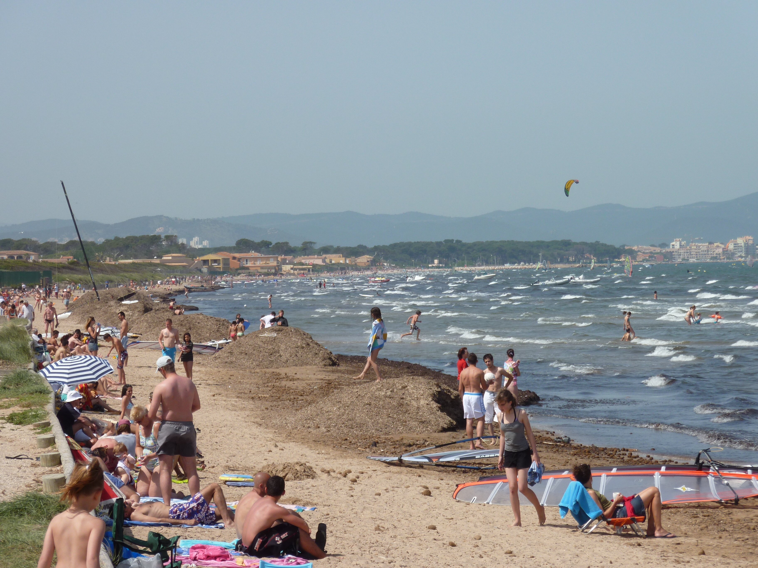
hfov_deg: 14.4
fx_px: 3000
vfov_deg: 10.8
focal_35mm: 137
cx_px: 379
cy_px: 284
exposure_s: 1/640
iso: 80
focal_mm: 22.5
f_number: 5.6
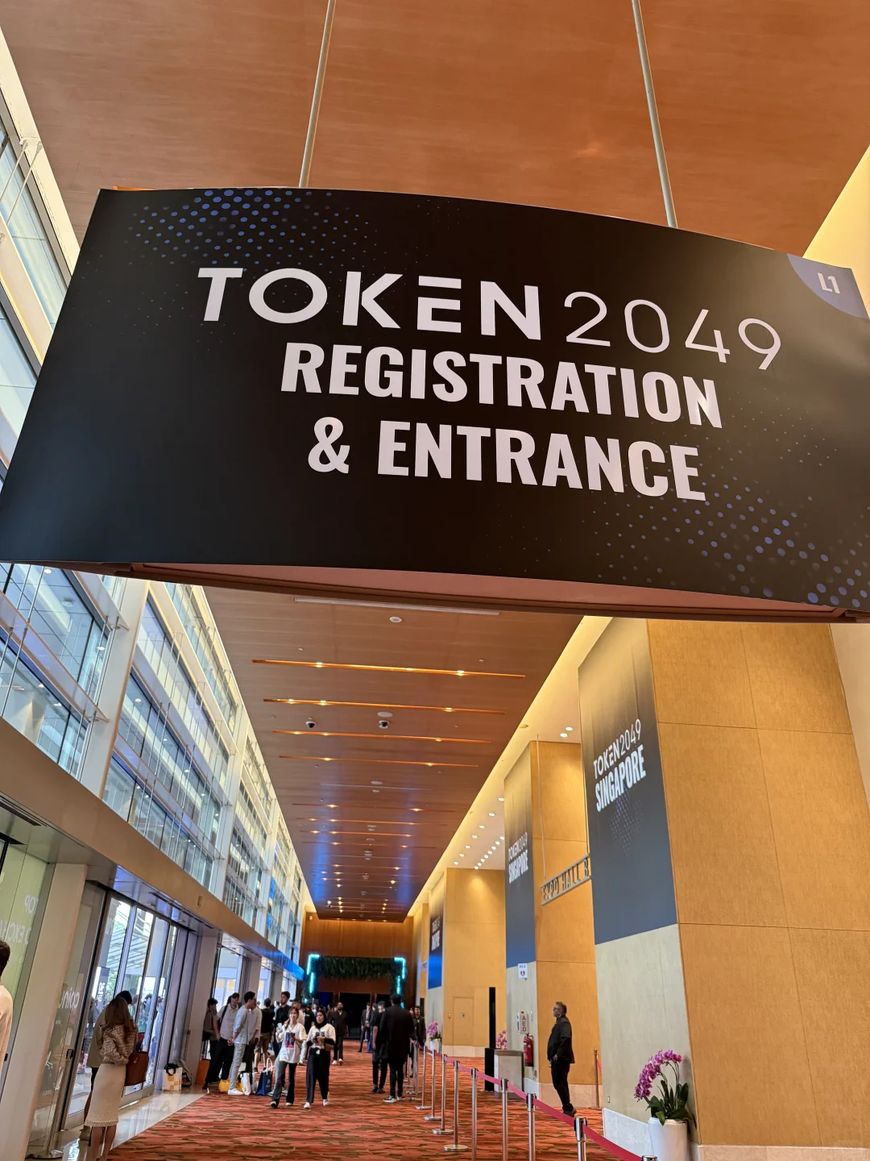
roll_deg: -2.6
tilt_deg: +28.8
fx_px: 804
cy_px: 580
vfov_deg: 71.6
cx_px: 435
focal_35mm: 24
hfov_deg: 56.8
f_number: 1.78
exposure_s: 1/60
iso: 400
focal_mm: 6.76
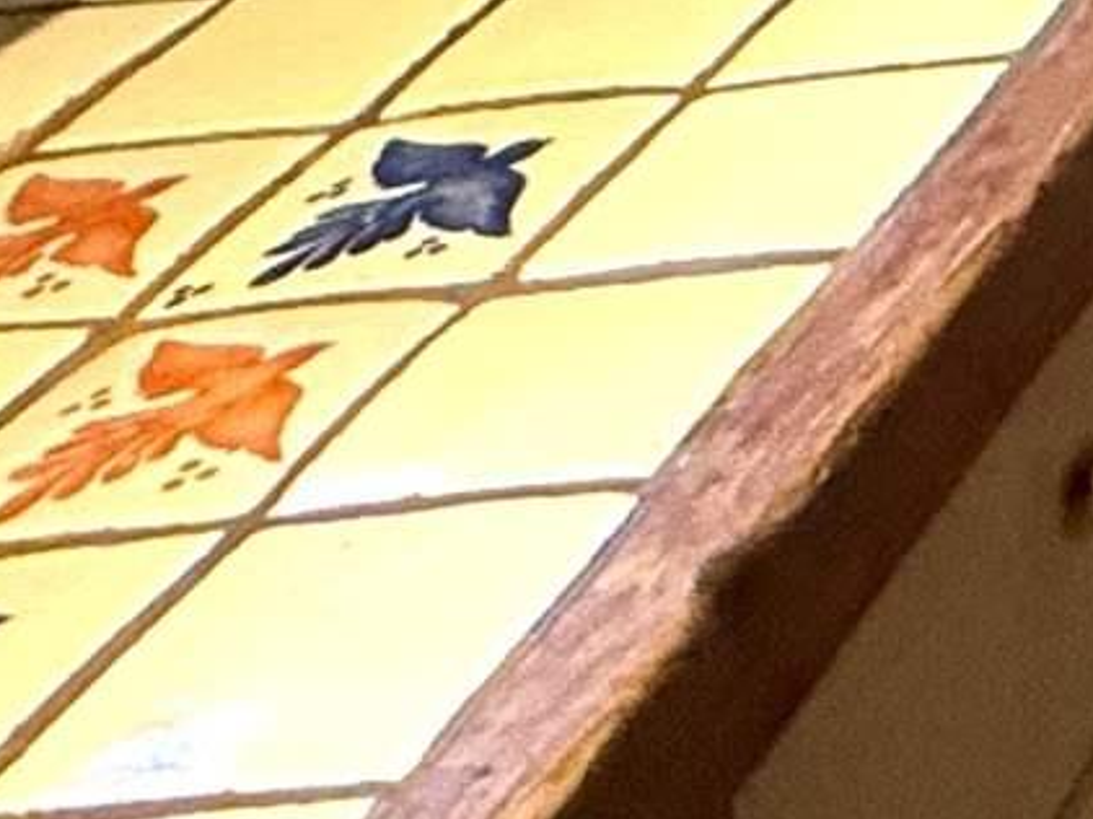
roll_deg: +2.4
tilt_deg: -8.3
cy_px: -1249
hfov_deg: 12.6
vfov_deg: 11.5
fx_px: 3219
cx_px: 2929
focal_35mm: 102
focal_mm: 2.22
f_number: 2.2
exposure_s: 1/60
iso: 400
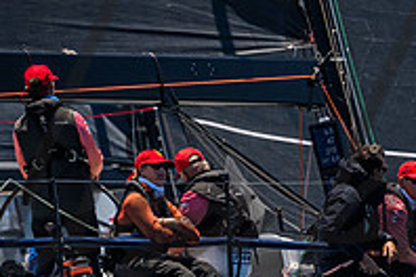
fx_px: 8597
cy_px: 190
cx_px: 476
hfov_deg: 2.8
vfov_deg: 1.8
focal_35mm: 744
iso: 500
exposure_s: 1/2500
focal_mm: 250
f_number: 8
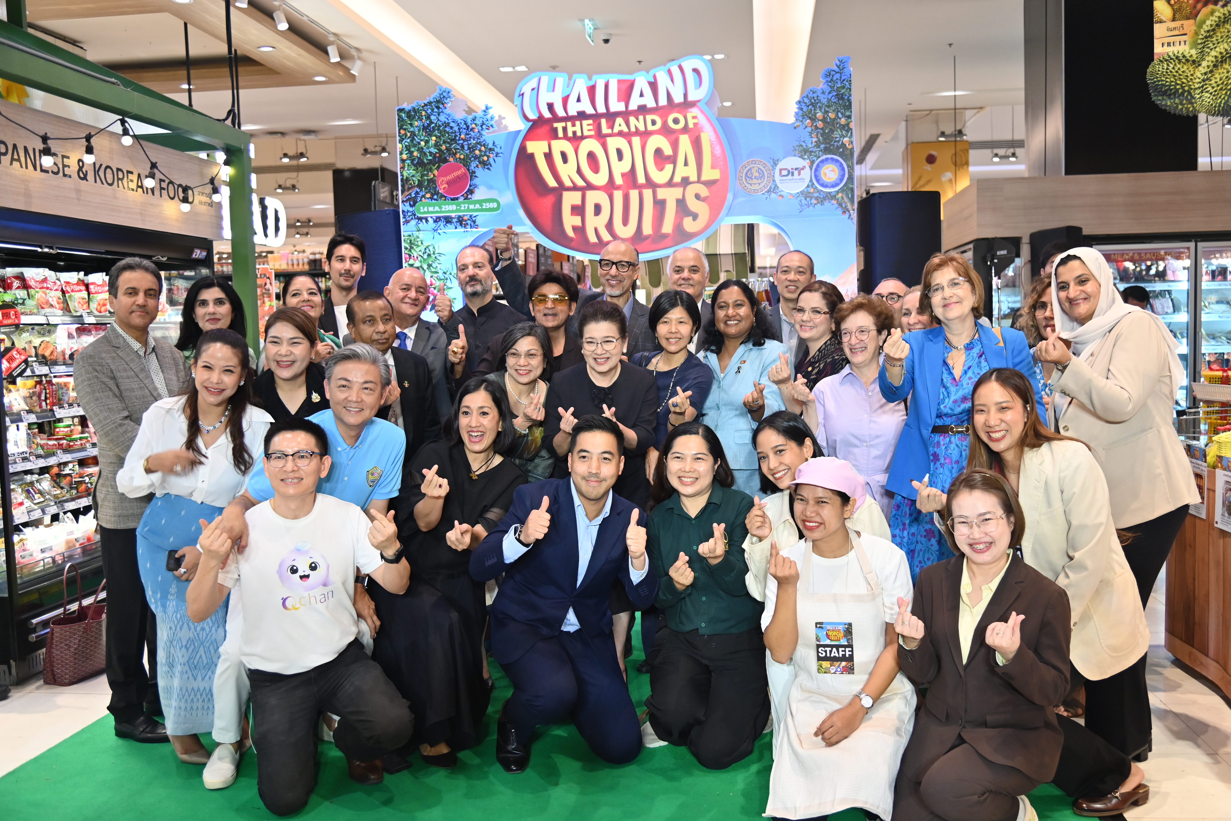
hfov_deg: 58.7
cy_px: 414
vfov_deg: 41.1
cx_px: 621
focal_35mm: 32
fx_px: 1094
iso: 1600
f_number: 4
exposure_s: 1/160
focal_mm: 31
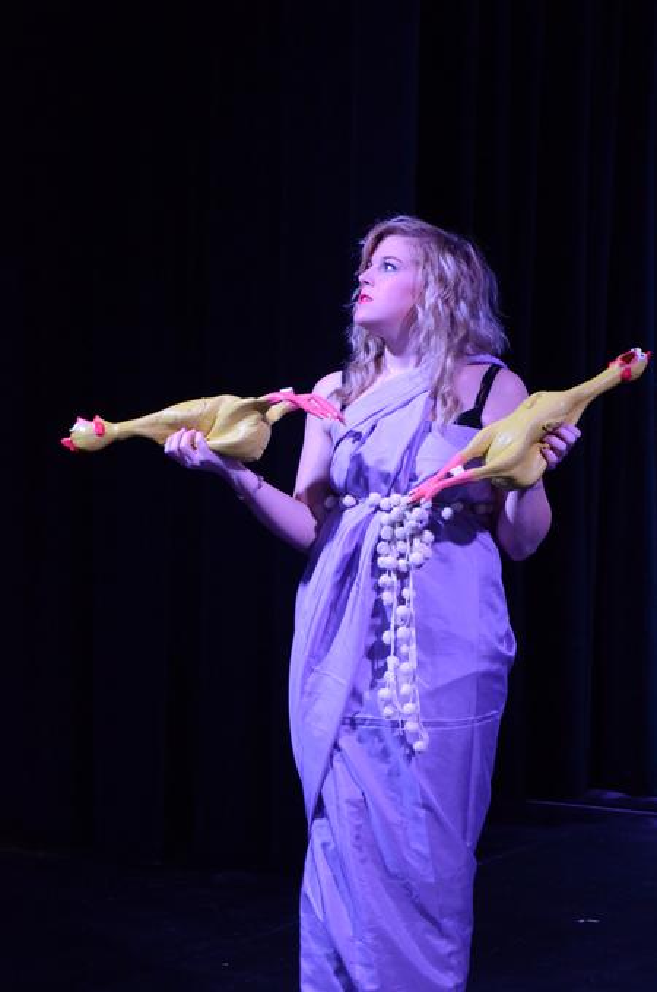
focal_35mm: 87
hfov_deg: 15.6
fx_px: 2391
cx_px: 328
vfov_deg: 23.4
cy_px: 496
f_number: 5.6
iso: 3200
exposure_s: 1/80
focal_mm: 58
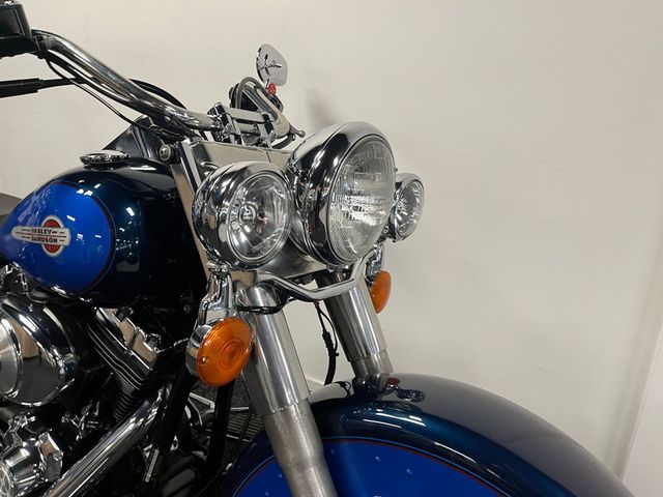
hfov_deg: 67.3
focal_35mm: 26
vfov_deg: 53.1
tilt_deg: -22.8
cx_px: 332
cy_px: 248
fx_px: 498
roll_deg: +0.1
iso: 100
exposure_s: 1/50
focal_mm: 5.1
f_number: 1.6
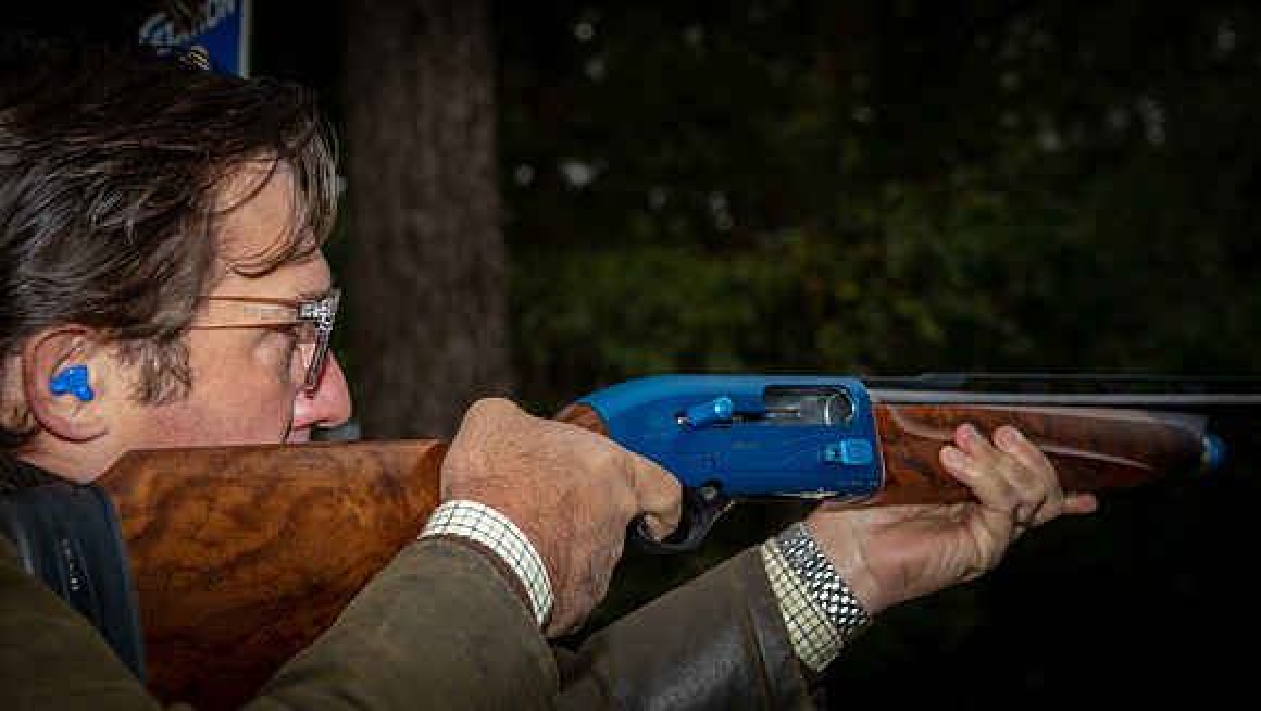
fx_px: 2192
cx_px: 680
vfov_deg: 18.4
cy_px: 258
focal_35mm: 66
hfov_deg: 32.1
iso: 320
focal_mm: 58
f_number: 6.3
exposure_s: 1/250
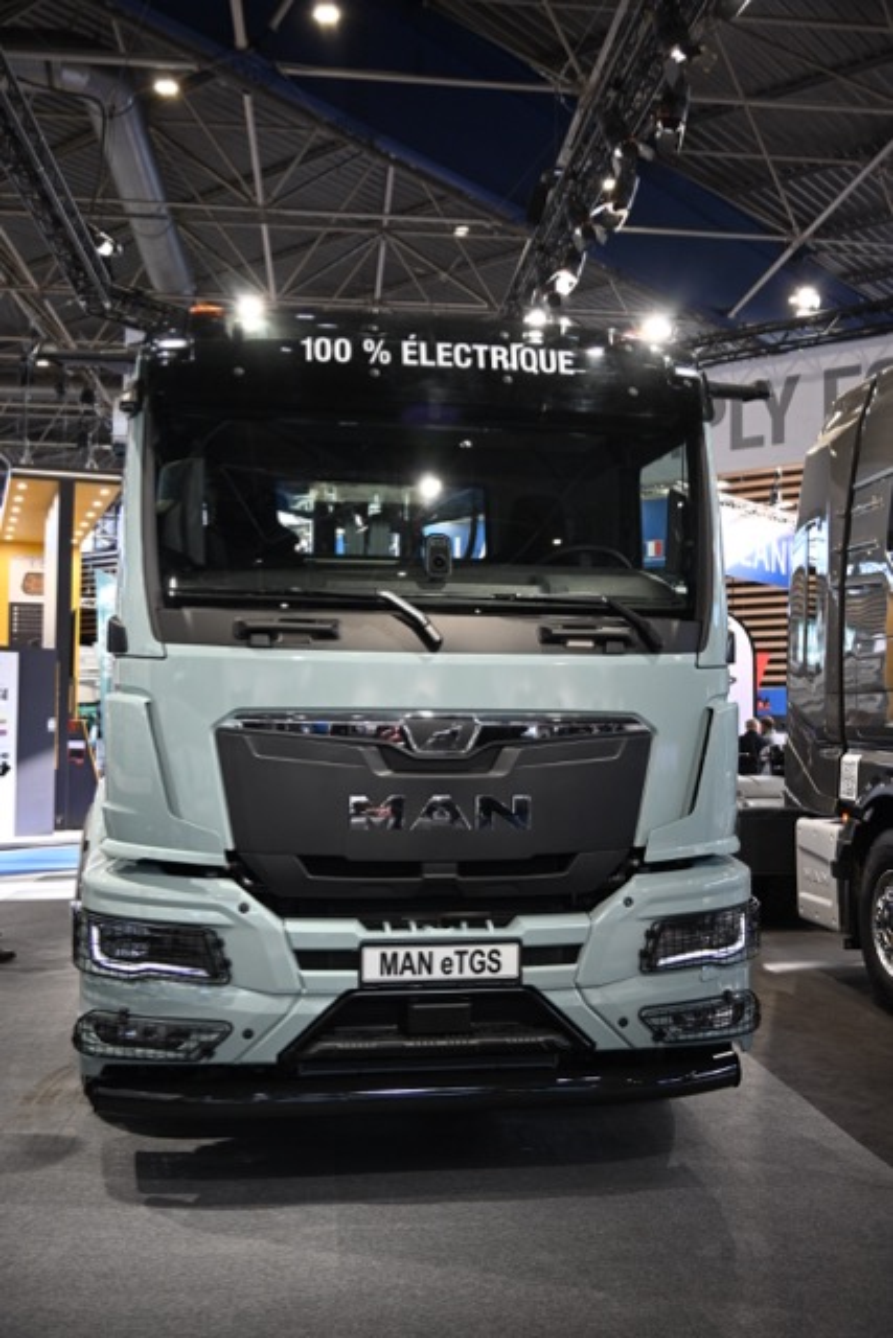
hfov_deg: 38.9
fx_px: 1264
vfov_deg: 55.8
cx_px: 446
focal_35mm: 34
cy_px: 669
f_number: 4.5
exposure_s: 1/125
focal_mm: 34
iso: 640
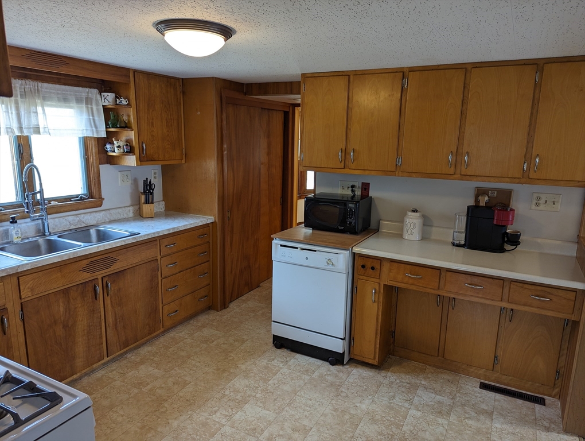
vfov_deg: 56.9
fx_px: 406
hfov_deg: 71.5
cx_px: 292
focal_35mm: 24
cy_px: 220
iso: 41
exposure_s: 1/30
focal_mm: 6.81
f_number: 1.85
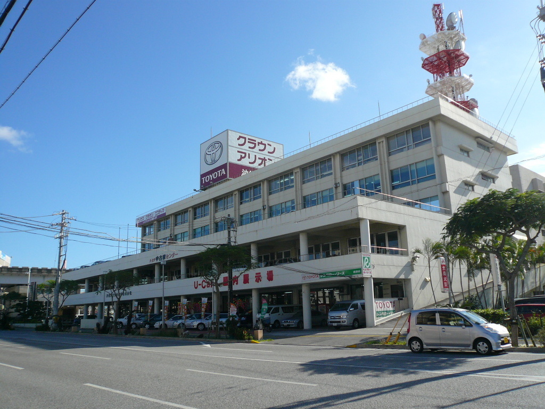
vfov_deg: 49.7
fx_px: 441
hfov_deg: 63.4
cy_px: 204
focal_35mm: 28
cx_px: 272
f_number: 8
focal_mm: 4.6
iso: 100
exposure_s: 1/200
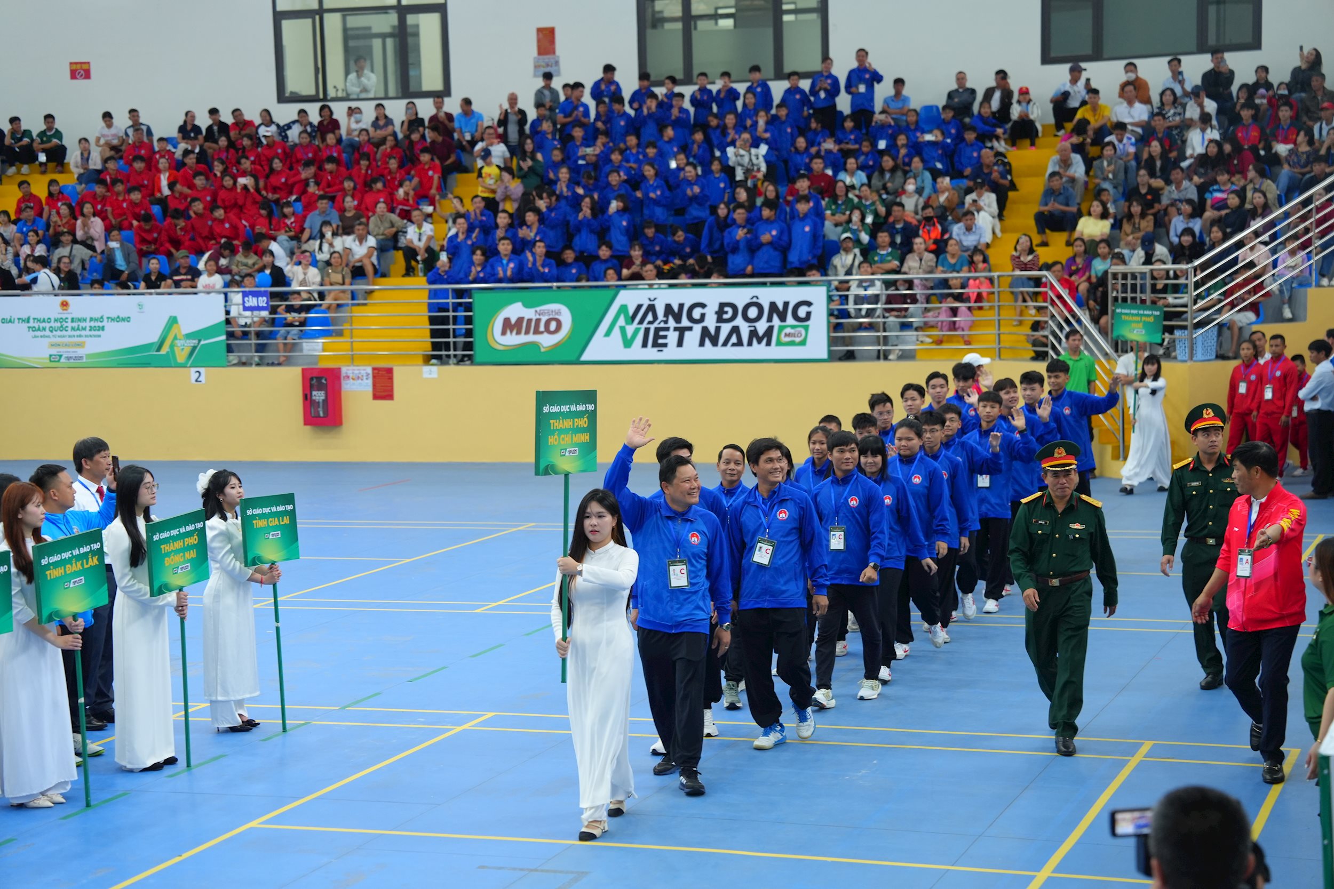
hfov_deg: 28.8
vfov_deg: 19.5
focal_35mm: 70
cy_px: 444
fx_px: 2594
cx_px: 667
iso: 1250
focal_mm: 70
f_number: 3.2
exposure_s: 1/250
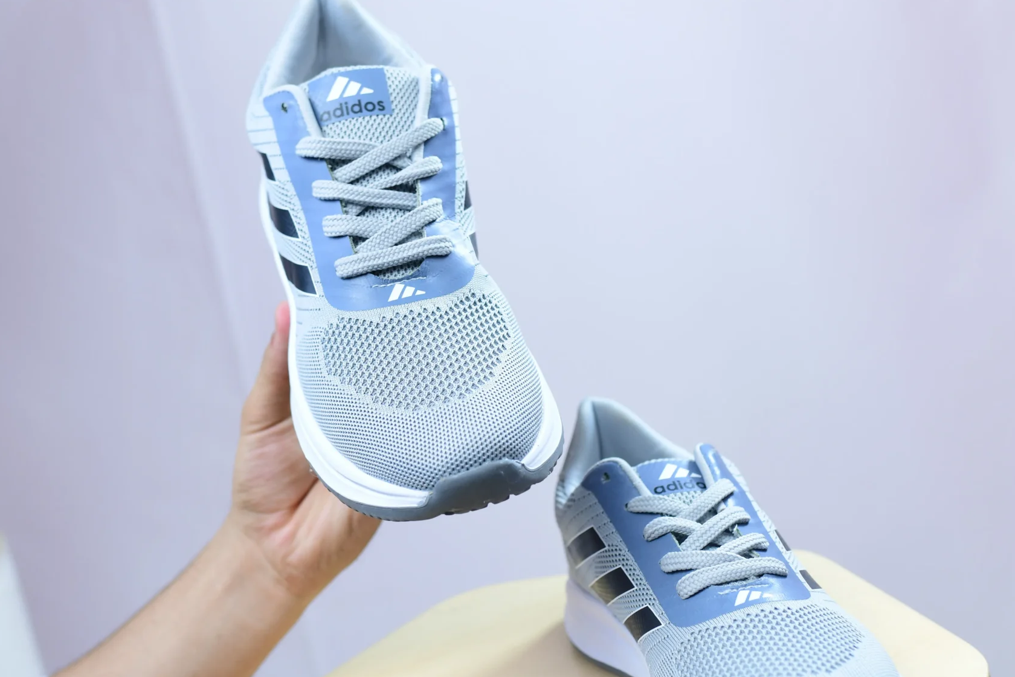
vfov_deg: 21.2
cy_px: 350
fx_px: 1804
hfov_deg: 31.4
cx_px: 512
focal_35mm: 64
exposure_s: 1/100
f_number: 3.2
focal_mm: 35
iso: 250
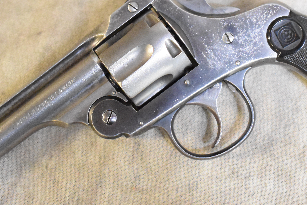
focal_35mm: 88
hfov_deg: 23.1
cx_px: 171
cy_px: 60
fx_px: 750
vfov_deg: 15.5
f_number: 4.8
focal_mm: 36
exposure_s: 1/125
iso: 12800
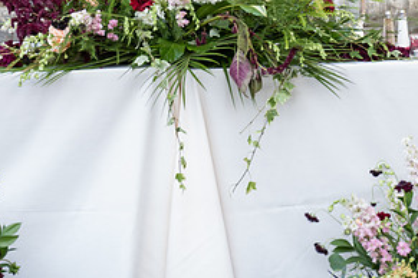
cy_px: 9
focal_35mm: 269
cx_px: 238
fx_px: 3123
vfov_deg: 5.1
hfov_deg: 7.7
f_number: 4
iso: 1250
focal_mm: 135
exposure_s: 1/400
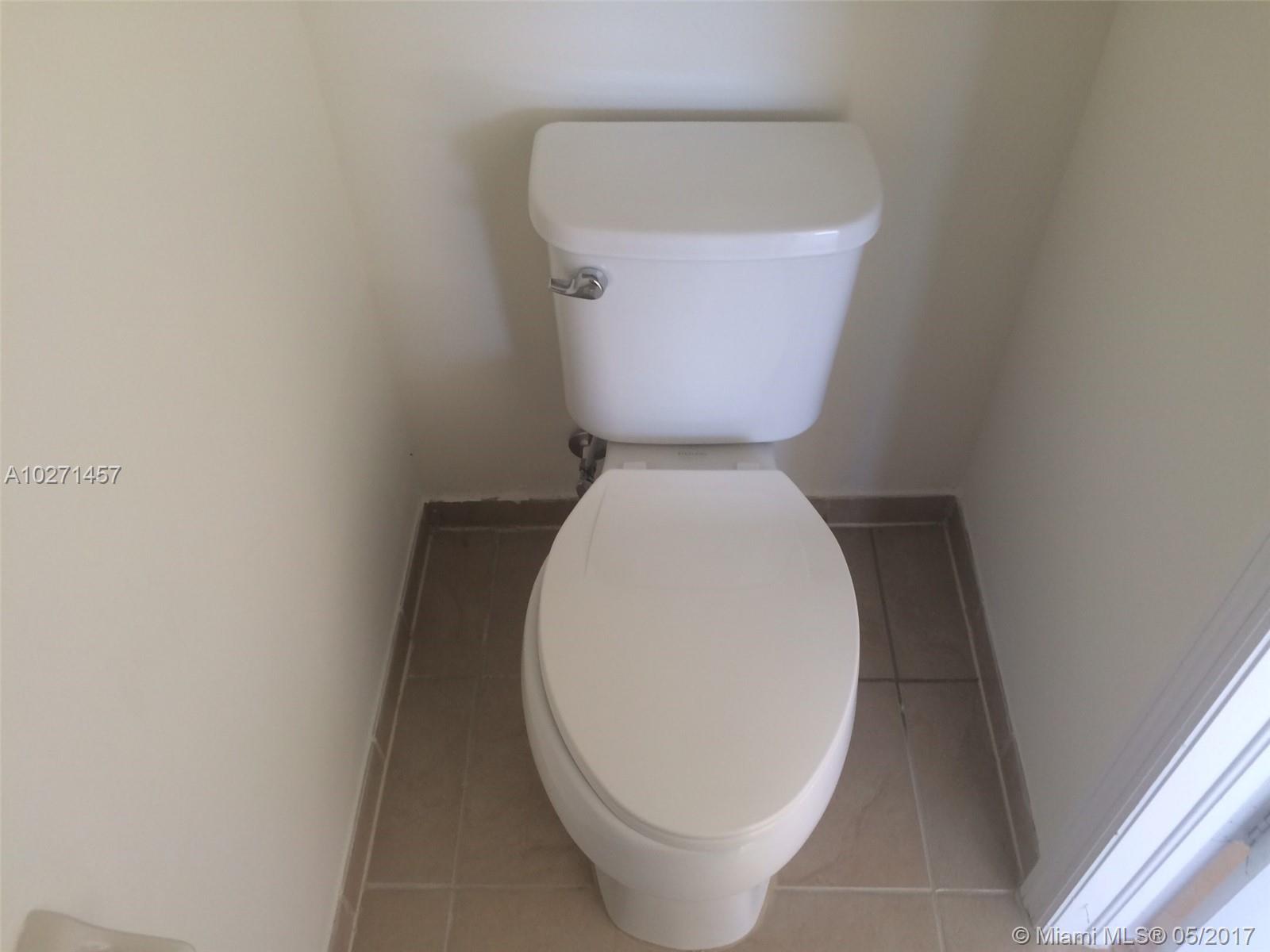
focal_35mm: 29
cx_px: 635
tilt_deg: -48.3
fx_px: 1064
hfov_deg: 61.7
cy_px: 476
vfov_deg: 48.2
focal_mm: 4.15
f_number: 2.2
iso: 32
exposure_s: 1/30
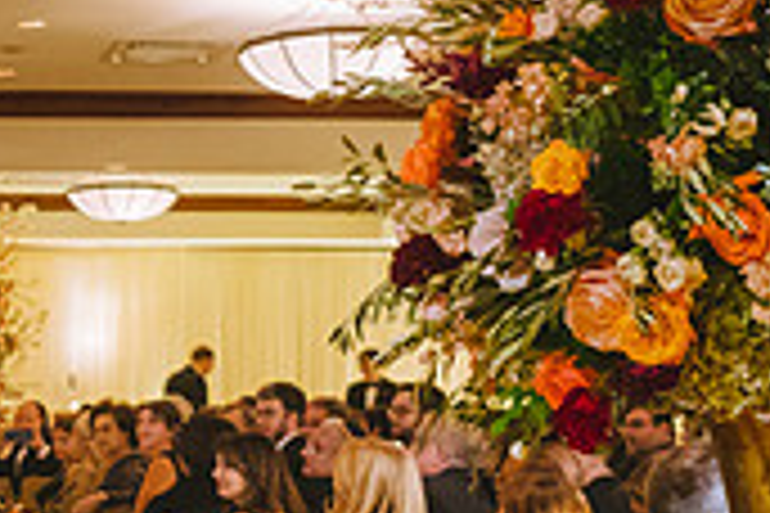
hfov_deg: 20.0
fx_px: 2032
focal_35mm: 95
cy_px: 430
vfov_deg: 14.3
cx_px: -189
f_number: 2.8
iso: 2800
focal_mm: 28
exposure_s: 1/125
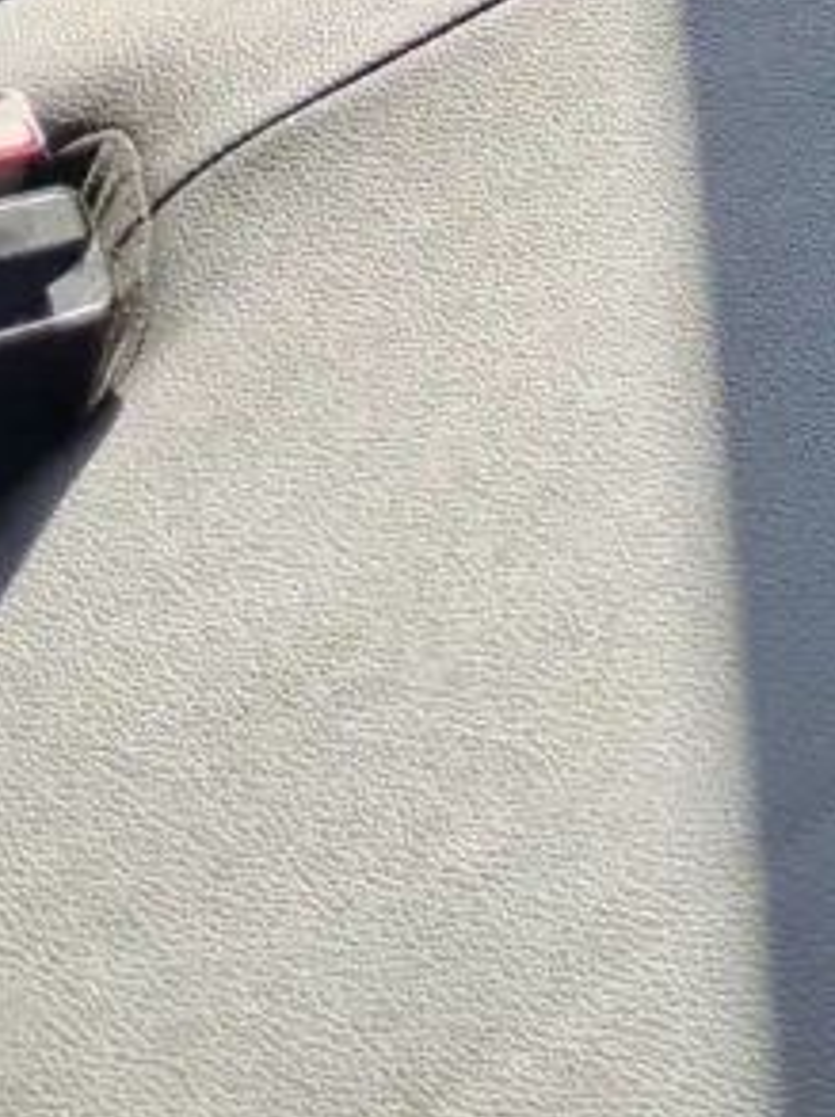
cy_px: -2076
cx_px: 2250
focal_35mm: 140
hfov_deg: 9.1
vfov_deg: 10.6
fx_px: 4513
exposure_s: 1/50
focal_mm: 5.25
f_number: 1.75
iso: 137
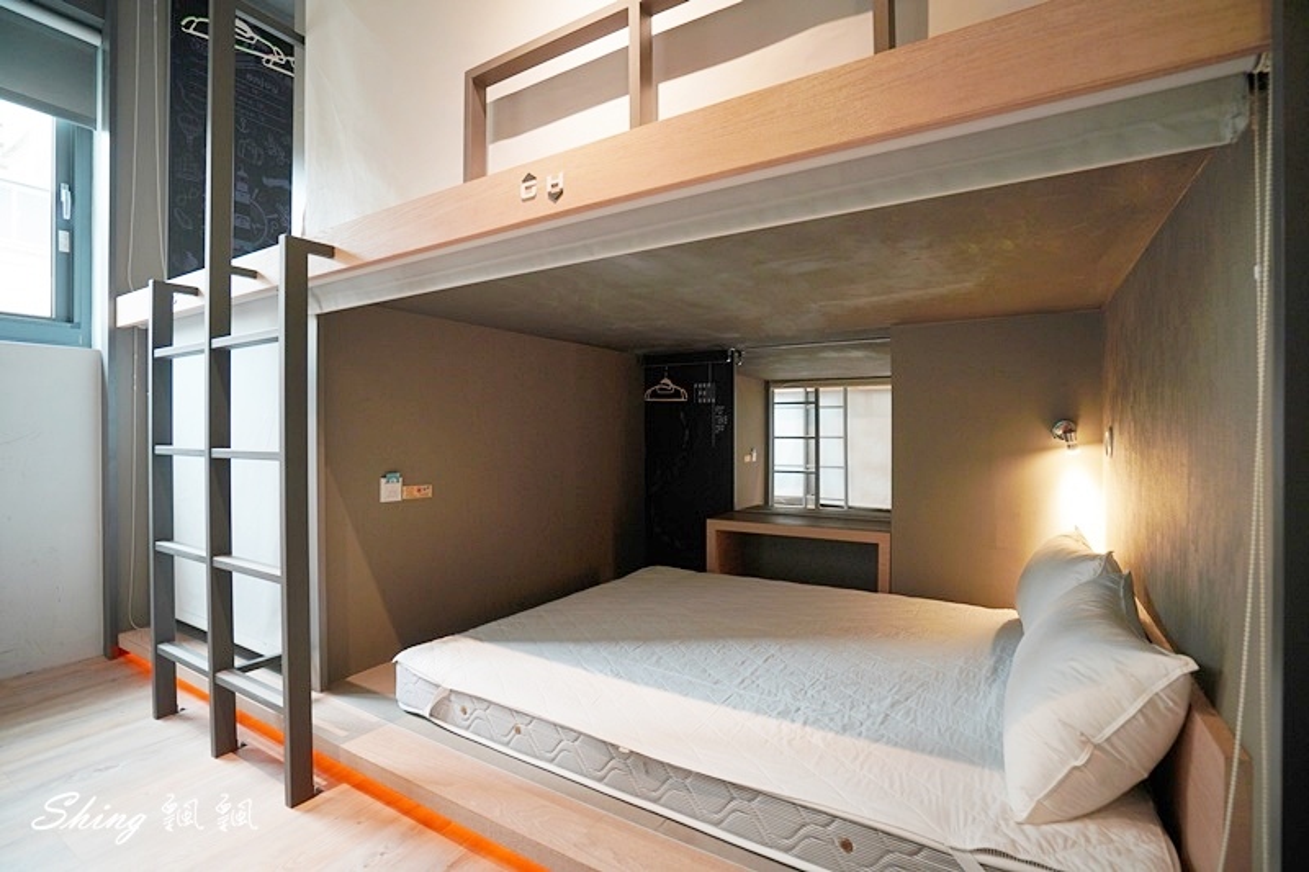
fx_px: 582
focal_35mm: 16
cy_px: 436
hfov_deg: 96.7
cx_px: 654
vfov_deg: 73.7
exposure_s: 1/10
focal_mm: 16
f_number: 5
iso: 640
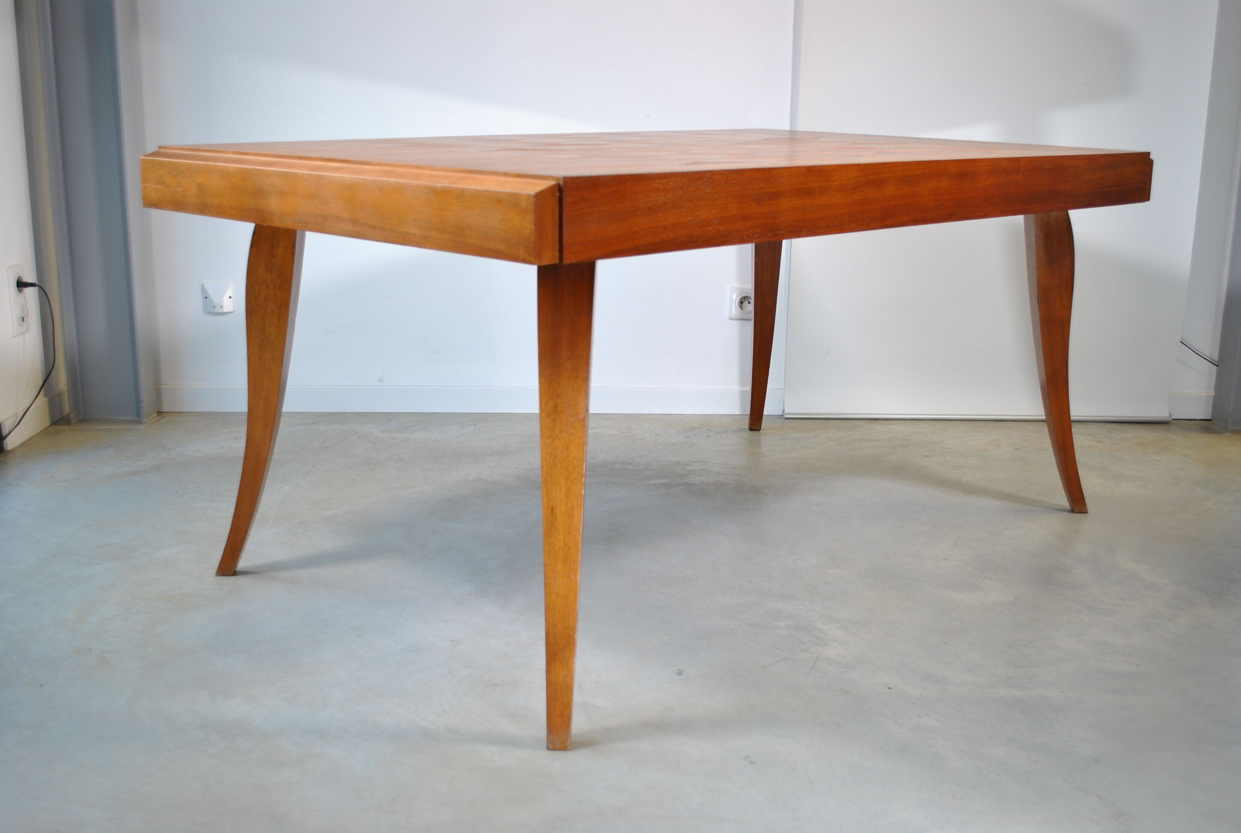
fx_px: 1347
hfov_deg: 49.5
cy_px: 416
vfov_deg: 34.4
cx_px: 620
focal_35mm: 39
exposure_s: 1/25
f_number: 4.5
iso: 200
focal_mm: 26
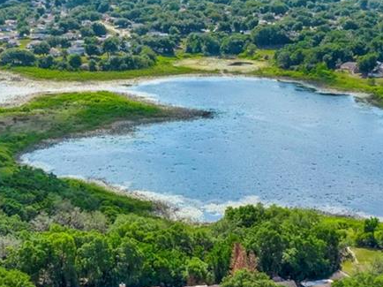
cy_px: 190
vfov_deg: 18.8
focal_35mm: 78
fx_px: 863
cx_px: 147
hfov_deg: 25.0
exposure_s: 1/320
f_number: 2.8
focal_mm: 8.38
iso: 100
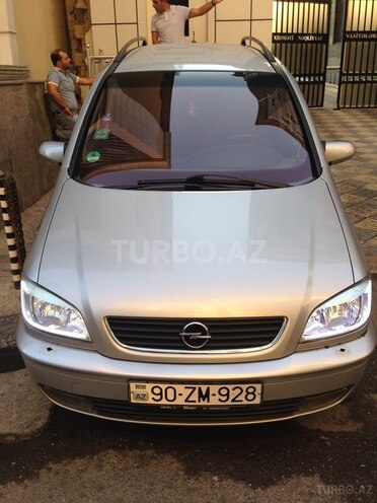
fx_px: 479
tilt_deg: -17.1
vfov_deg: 55.4
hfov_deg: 42.9
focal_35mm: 33
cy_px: 252
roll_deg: +0.9
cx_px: 188
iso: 50
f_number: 2.4
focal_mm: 4.12
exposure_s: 1/220
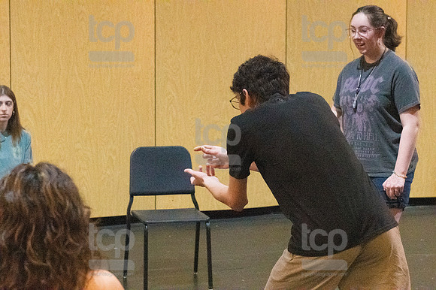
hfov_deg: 20.6
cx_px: 218
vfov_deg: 13.8
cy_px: 145
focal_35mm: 99
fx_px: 1198
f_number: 5.6
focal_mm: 66
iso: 25600
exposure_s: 1/400
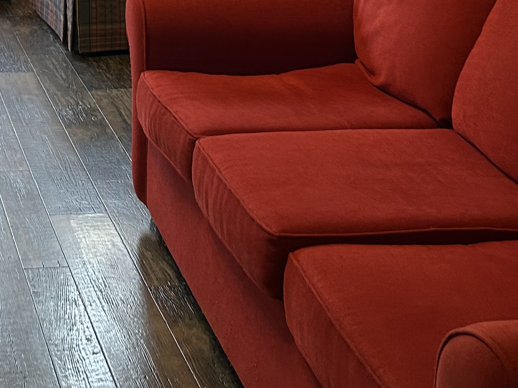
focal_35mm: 86
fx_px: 1287
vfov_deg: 16.0
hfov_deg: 21.9
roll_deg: +1.4
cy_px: -166
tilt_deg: -6.5
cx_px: -3
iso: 80
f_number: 1.5
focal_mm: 5.7
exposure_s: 1/120
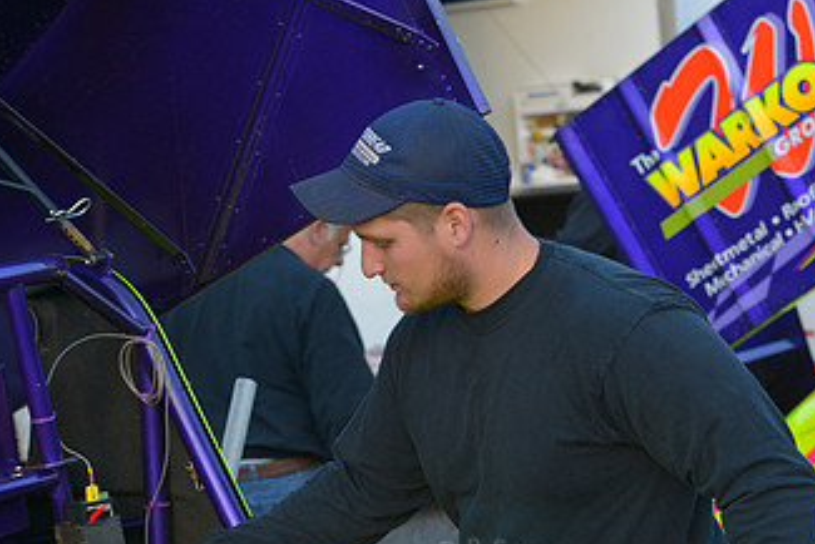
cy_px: 458
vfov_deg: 10.9
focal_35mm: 125
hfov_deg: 16.4
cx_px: 474
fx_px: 2831
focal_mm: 70
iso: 800
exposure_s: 1/250
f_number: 5
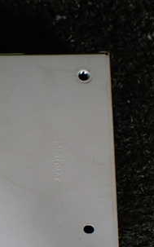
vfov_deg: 32.2
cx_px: -29
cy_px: 163
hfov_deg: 19.4
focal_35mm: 63
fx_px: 424
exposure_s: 1/125
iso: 320
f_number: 2.3
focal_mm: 5.4
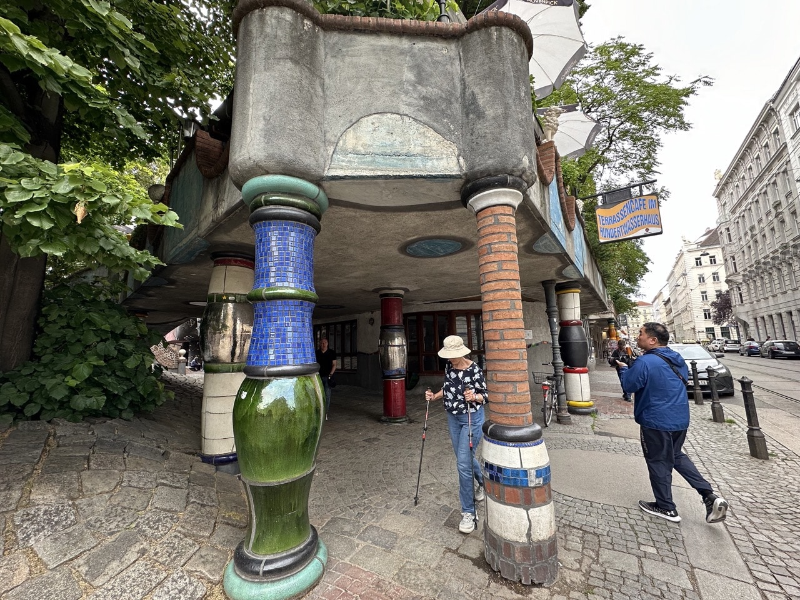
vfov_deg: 85.7
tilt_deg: +9.0
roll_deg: +1.9
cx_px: 400
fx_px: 324
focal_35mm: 14
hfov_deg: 102.1
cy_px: 300
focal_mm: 2.22
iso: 40
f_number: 2.2
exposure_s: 1/99
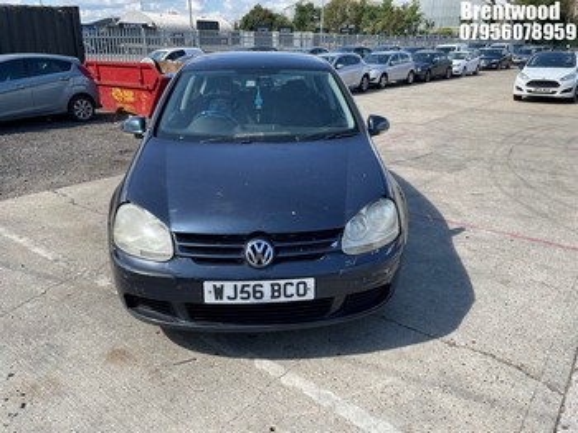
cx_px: 289
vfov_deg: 53.0
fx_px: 434
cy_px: 216
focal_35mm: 26
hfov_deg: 67.3
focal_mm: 4.2
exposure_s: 1/1618
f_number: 1.6
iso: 32
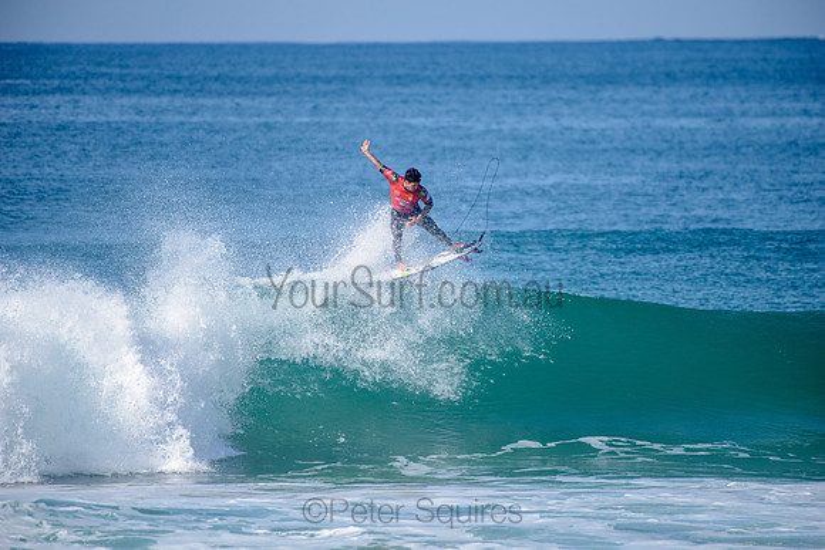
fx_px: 11460
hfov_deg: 4.1
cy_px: 275
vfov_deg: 2.8
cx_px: 412
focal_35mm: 500
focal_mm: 500
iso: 160
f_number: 5.6
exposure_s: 1/2000
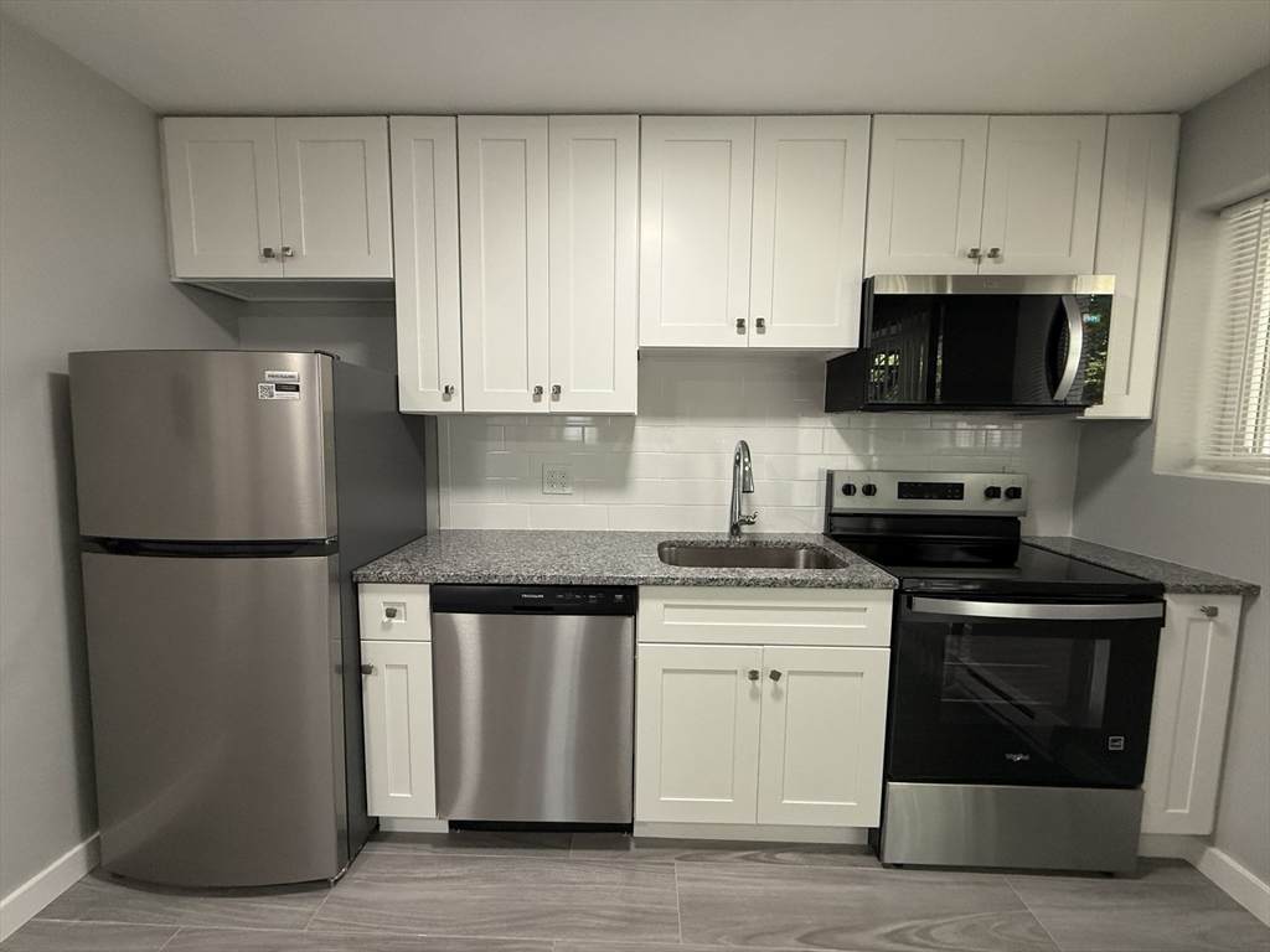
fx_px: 514
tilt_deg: -5.4
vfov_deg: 85.7
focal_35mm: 14
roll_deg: -0.5
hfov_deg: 102.1
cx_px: 635
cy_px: 476
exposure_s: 1/120
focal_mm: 2.22
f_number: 2.2
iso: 320
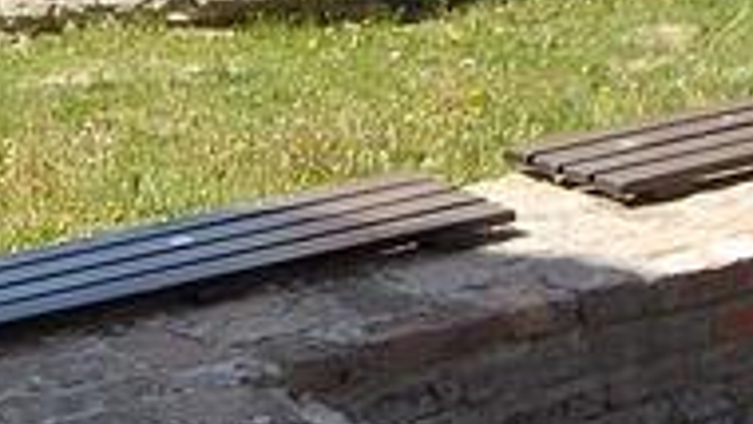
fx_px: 2656
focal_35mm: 133
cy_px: 432
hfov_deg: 16.1
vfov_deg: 9.1
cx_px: 293
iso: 80
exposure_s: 1/500
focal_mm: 4.1
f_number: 3.3
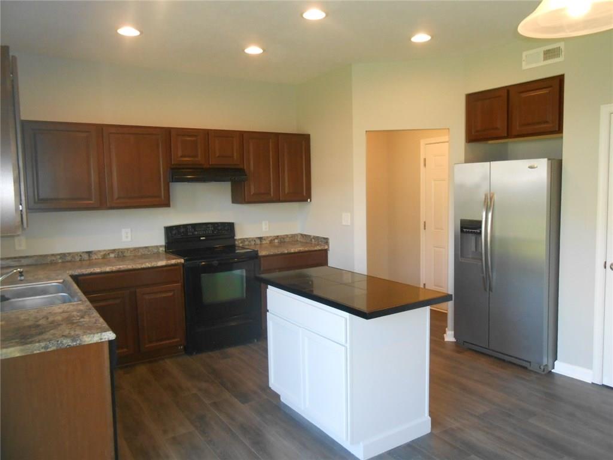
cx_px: 306
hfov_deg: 67.3
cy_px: 230
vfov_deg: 53.1
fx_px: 460
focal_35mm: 26
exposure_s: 1/30
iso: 320
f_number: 3.5
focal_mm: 4.6
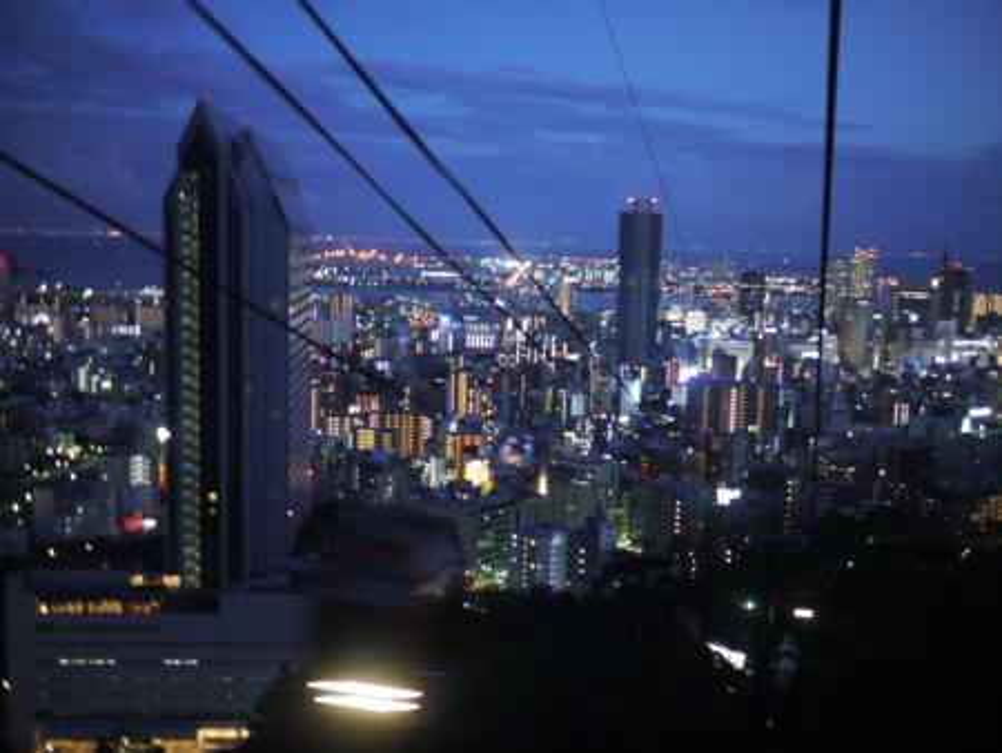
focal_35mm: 40
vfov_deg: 36.0
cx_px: 501
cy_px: 376
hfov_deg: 46.8
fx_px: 1158
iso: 400
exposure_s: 1/5
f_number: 1.7
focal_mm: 20
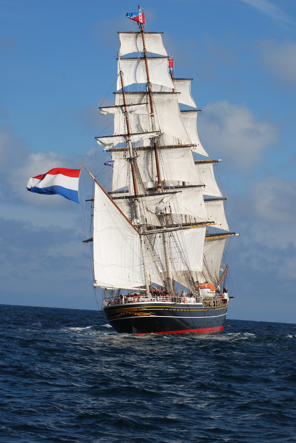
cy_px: 222
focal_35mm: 142
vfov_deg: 14.4
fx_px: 1752
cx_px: 148
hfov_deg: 9.7
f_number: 10
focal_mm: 95
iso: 100
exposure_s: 1/320
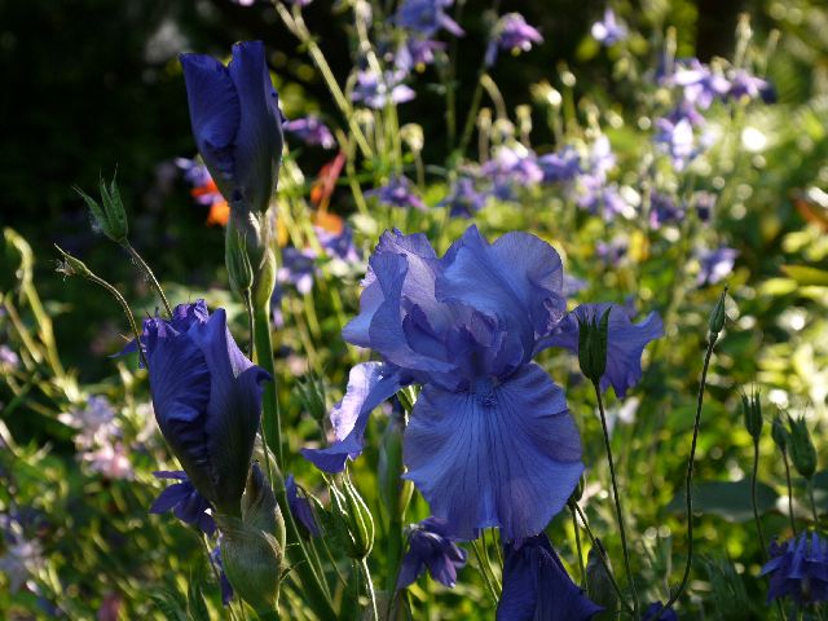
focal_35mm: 80
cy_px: 310
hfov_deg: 24.4
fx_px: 1914
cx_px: 414
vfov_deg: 18.4
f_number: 5.6
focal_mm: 40
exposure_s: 1/60
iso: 100
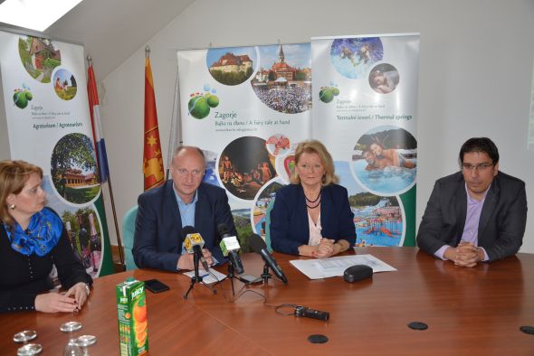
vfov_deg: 36.9
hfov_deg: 53.1
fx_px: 534
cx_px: 267
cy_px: 178
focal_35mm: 36
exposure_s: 1/200
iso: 640
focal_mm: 24
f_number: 3.8
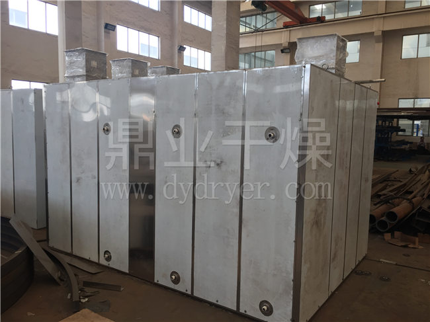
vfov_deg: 48.2
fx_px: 360
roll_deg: -1.7
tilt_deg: -6.5
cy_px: 161
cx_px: 215
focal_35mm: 29
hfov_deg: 61.7
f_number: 2.2
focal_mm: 4.15
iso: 40
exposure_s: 1/100
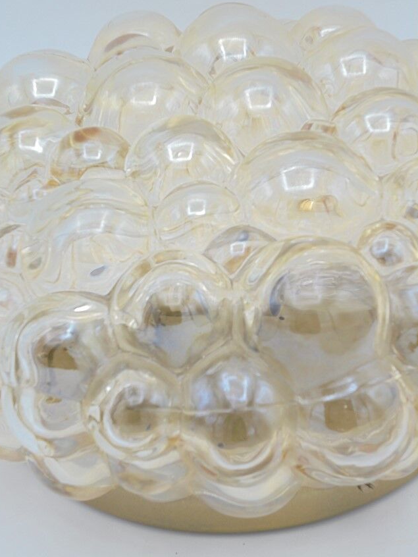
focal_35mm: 100
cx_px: 196
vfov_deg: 19.6
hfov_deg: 14.8
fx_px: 1609
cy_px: 263
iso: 100
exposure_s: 1/125
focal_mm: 16.9
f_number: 4.7
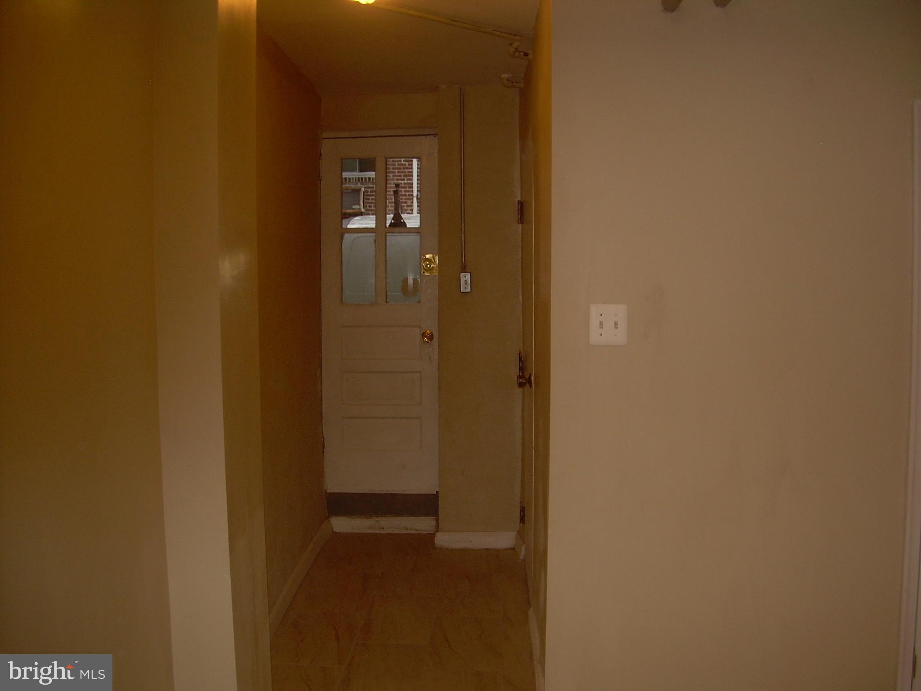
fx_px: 1011
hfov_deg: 49.0
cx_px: 460
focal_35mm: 38
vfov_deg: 37.7
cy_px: 346
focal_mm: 6.3
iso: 50
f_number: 2.8
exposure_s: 1/60
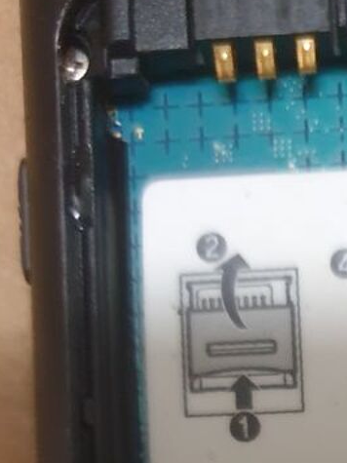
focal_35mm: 73
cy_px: 605
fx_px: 976
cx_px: 406
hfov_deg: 19.1
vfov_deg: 23.5
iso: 320
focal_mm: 4.3
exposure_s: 1/33
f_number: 1.5
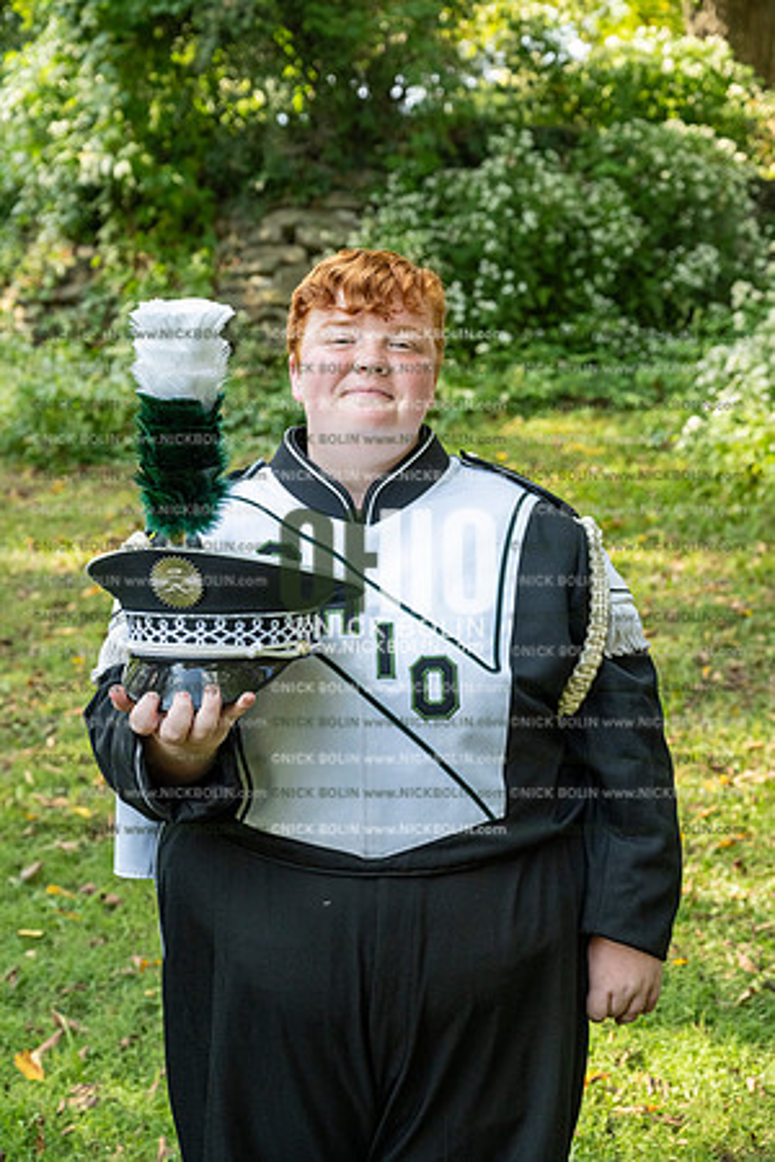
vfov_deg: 35.6
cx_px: 388
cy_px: 581
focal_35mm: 56
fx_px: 1808
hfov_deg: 24.2
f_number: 5.6
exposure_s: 1/800
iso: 1250
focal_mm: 56
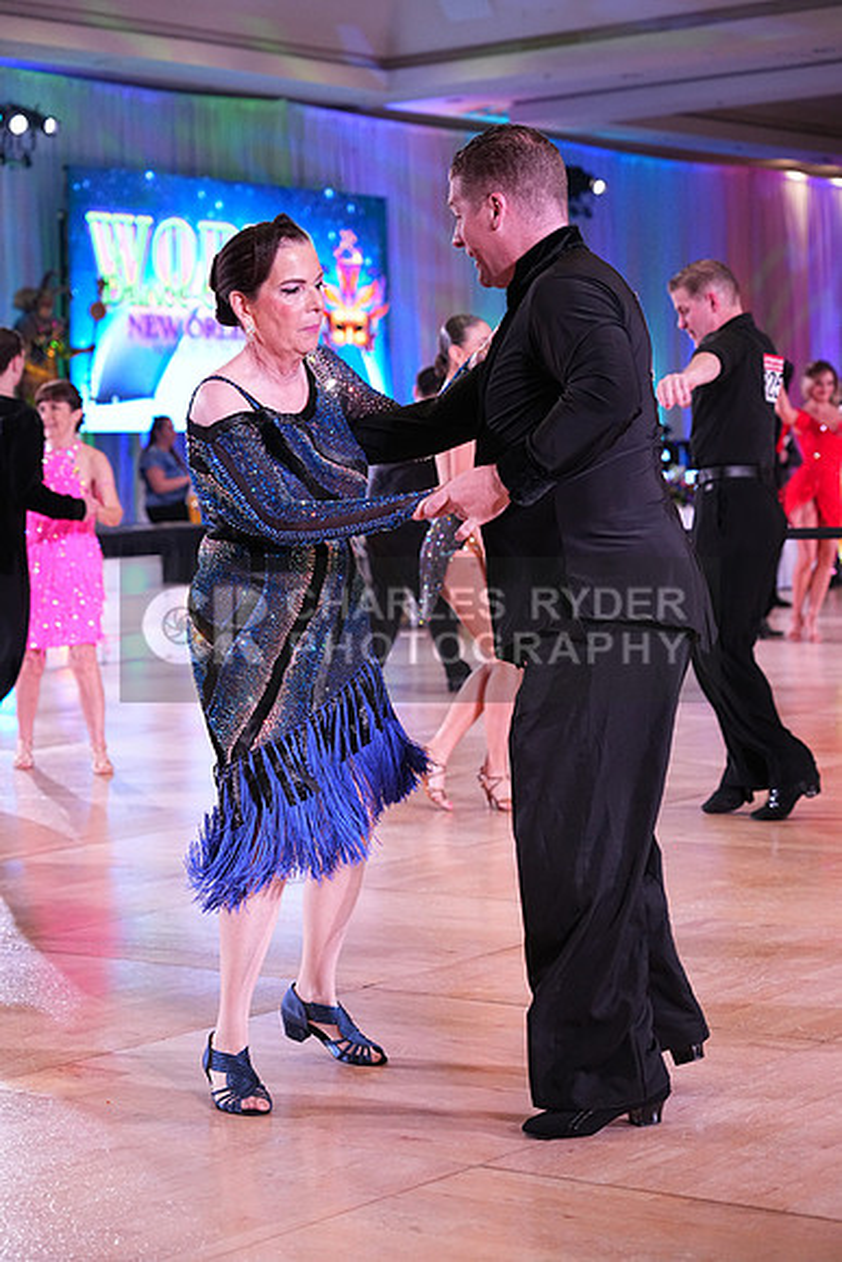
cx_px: 421
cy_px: 631
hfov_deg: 18.2
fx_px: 2629
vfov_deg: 27.0
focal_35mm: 75
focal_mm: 75
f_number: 4.5
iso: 3200
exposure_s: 1/400
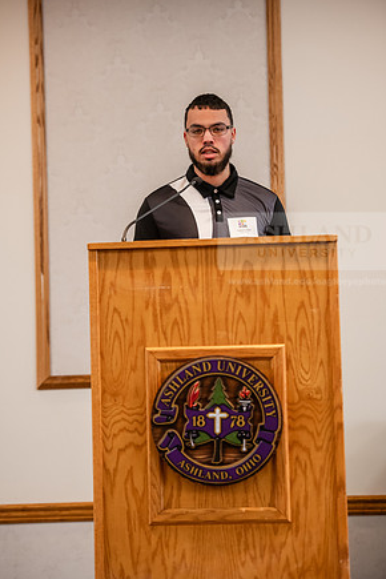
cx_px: 197
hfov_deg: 11.4
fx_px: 1930
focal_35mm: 120
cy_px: 295
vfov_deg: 17.1
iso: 2000
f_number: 3.2
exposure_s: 1/200
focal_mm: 116
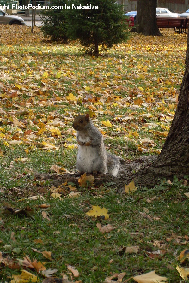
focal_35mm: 119
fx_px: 937
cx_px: 89
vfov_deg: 17.2
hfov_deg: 11.5
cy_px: 141
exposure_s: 1/125
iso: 100
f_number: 5.2
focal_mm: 18.9
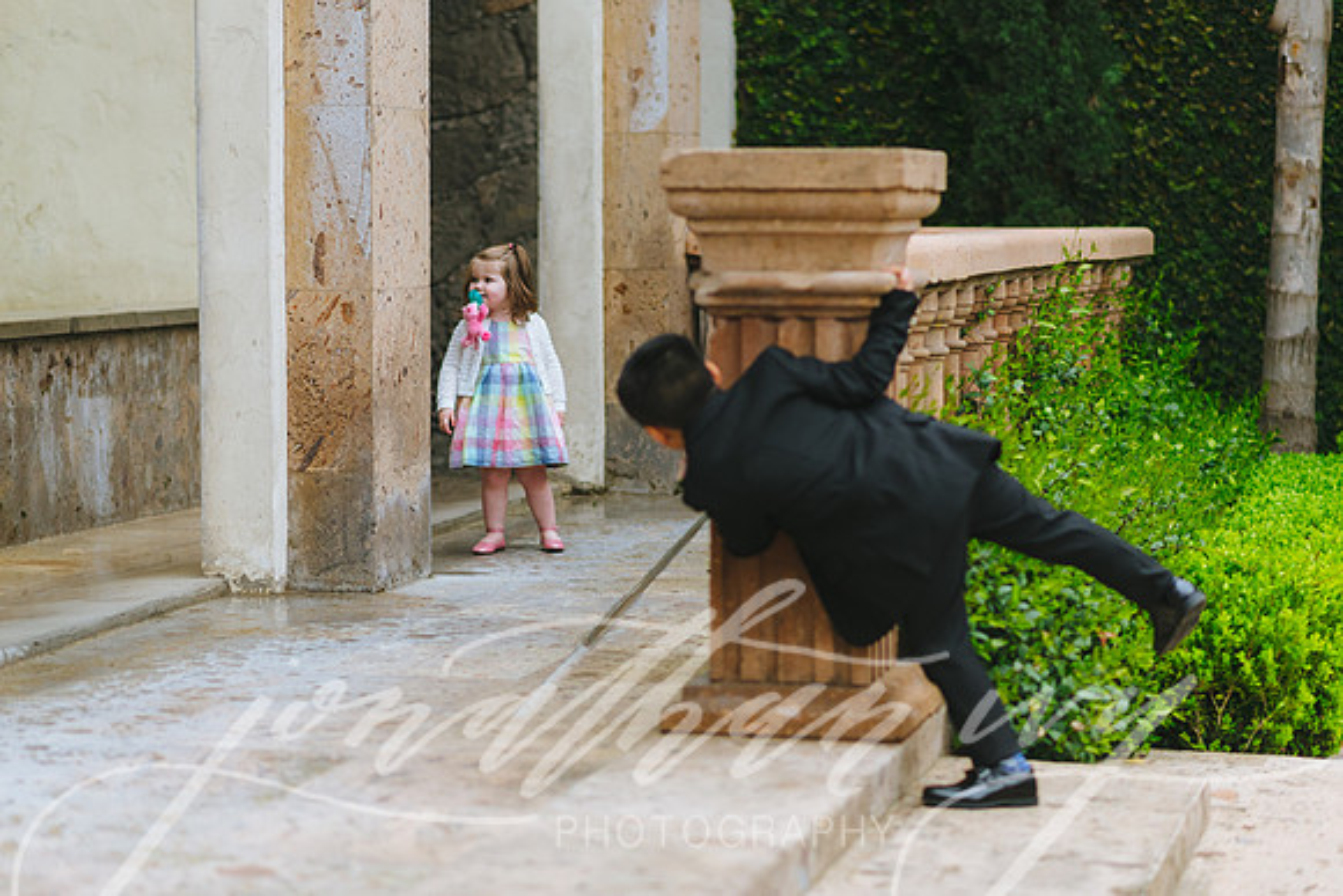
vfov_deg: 16.1
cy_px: 448
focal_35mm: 85
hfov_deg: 23.9
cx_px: 672
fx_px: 3172
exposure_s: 1/1250
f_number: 2.2
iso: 400
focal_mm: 85
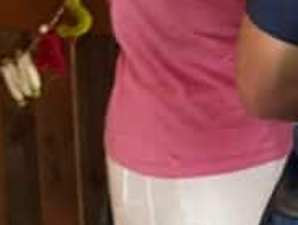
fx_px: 1156
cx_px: 415
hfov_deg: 14.0
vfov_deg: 10.3
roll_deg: +2.5
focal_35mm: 134
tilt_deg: +0.0
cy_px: -210
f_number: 1.78
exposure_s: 1/60
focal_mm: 6.76
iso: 800
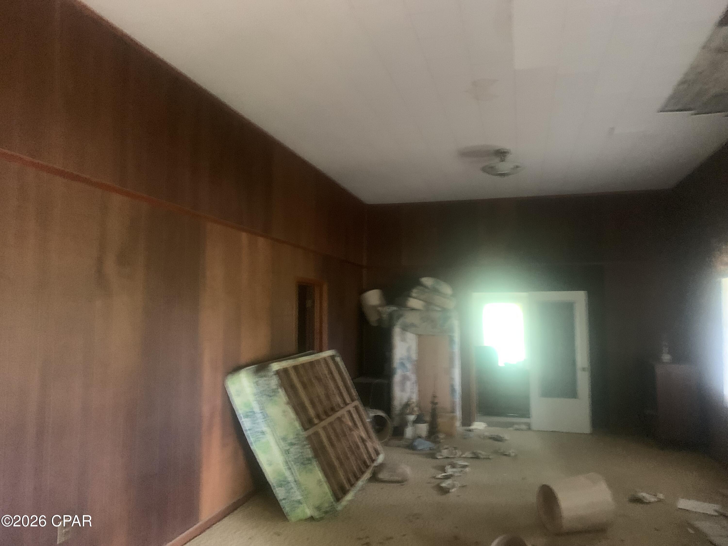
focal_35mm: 26
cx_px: 364
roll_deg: +0.0
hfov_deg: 67.3
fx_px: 547
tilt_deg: +7.1
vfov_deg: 53.1
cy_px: 273
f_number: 1.8
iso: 800
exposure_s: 1/23
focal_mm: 4.25
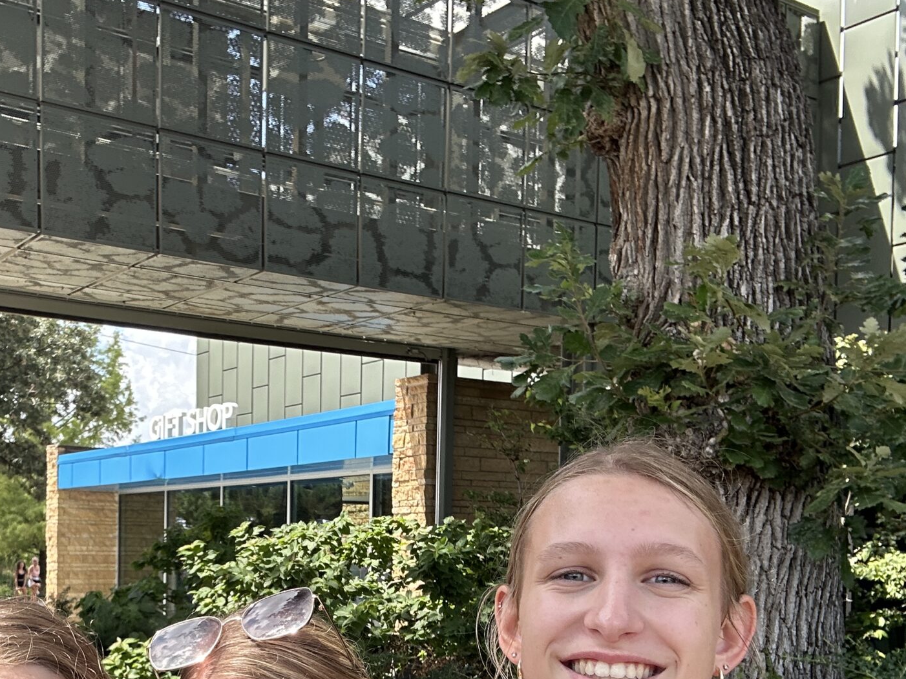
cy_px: 563
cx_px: 287
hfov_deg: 44.0
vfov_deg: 33.2
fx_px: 1099
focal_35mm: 42
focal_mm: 2.69
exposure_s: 1/376
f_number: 1.9
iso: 25
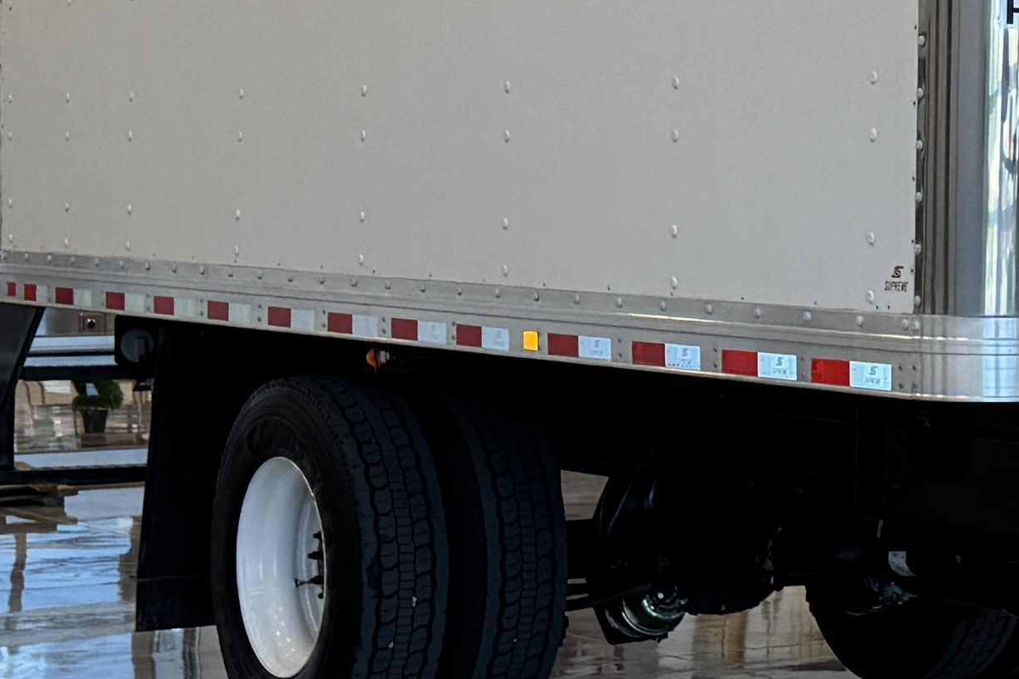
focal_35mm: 117
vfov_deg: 11.7
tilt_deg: -0.3
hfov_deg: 16.4
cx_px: 1389
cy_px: 225
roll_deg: -0.3
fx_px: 3311
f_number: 1.78
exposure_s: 1/120
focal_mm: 6.76
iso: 64
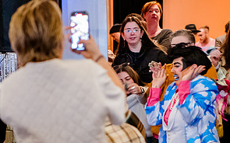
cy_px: 102
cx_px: 118
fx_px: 1071
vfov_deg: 7.7
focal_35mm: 171
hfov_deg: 12.3
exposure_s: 1/80
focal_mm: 70
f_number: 2.8
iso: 6400
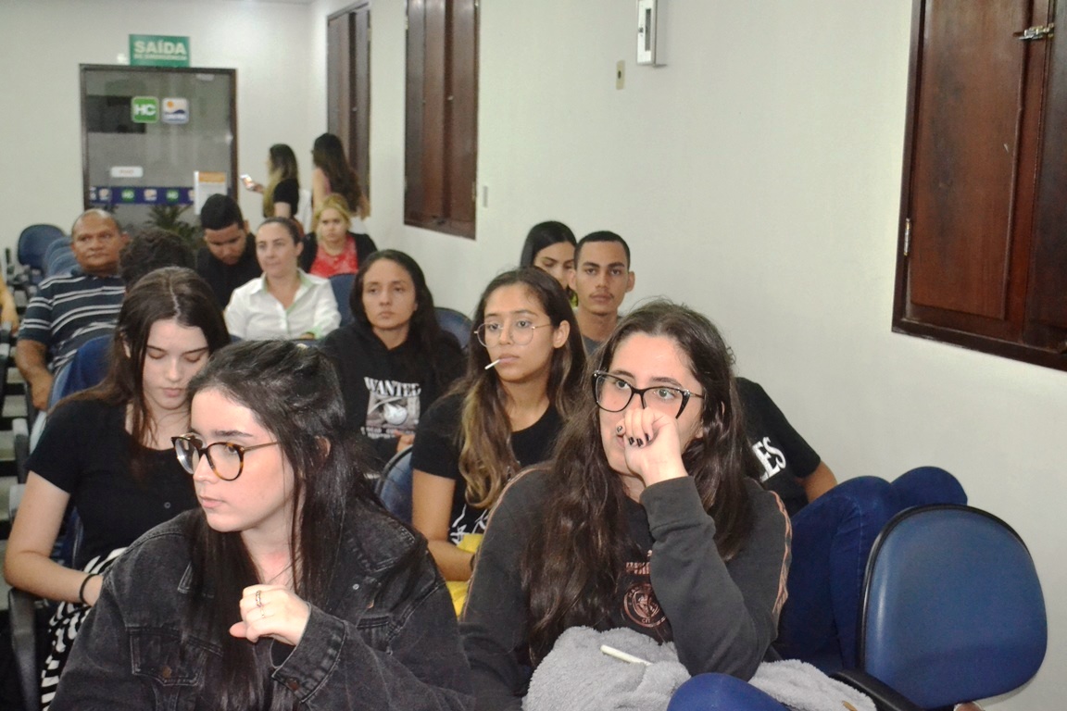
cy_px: 356
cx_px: 534
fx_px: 1245
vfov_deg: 31.9
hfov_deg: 46.4
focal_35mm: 42
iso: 3200
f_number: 4.5
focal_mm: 28
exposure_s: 1/60
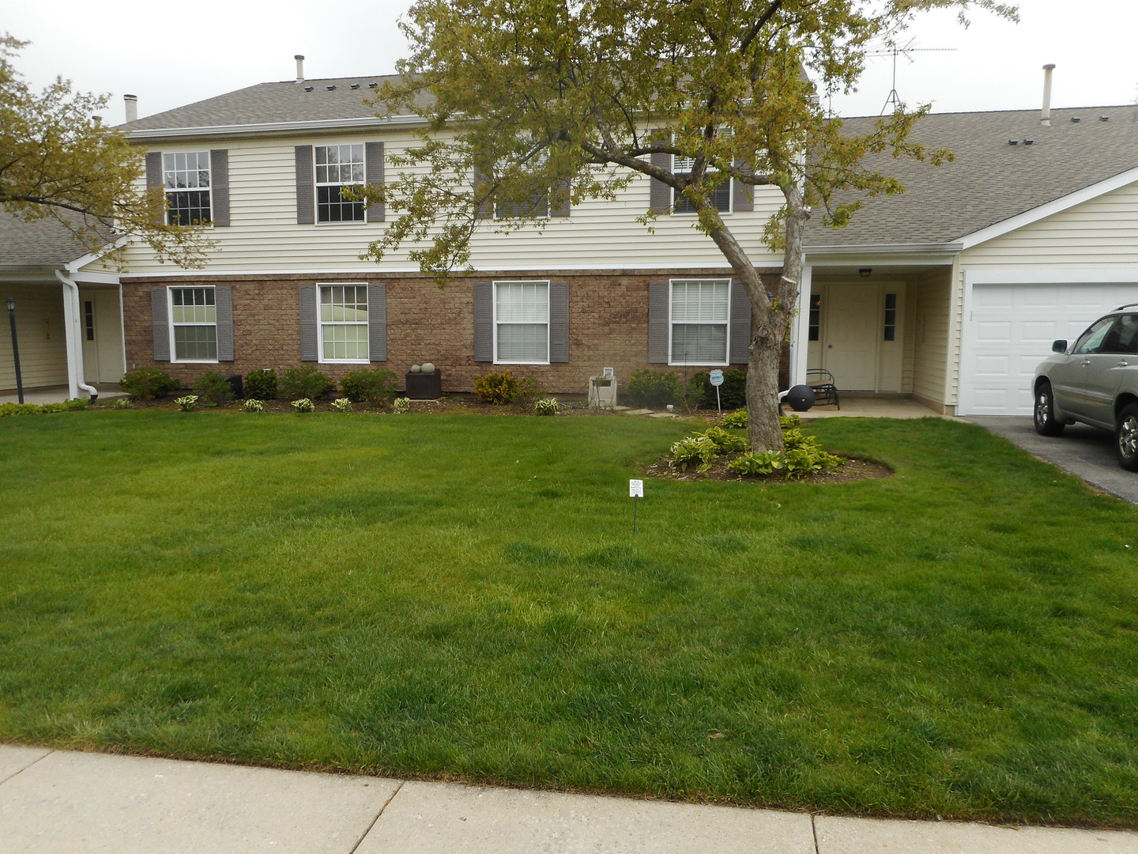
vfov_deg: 54.9
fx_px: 822
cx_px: 569
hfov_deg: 69.4
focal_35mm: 25
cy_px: 427
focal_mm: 4.5
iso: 80
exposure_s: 1/200
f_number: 3.7
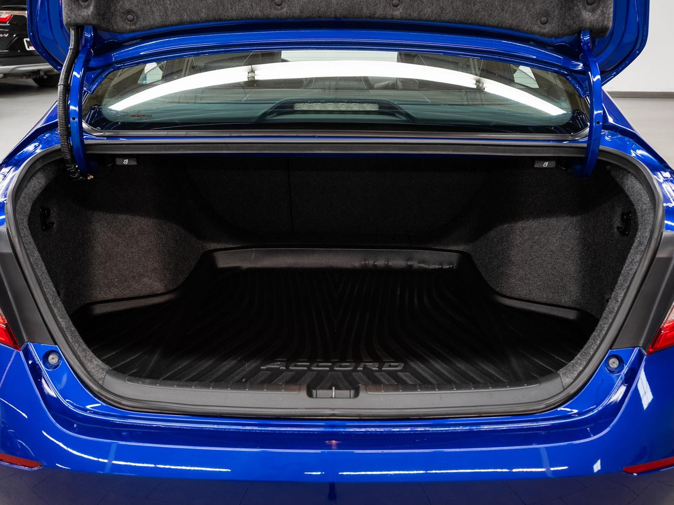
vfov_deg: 43.2
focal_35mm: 33
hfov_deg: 55.7
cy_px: 252
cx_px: 337
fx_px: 638
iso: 100
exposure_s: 1/3
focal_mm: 29.7
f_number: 5.6
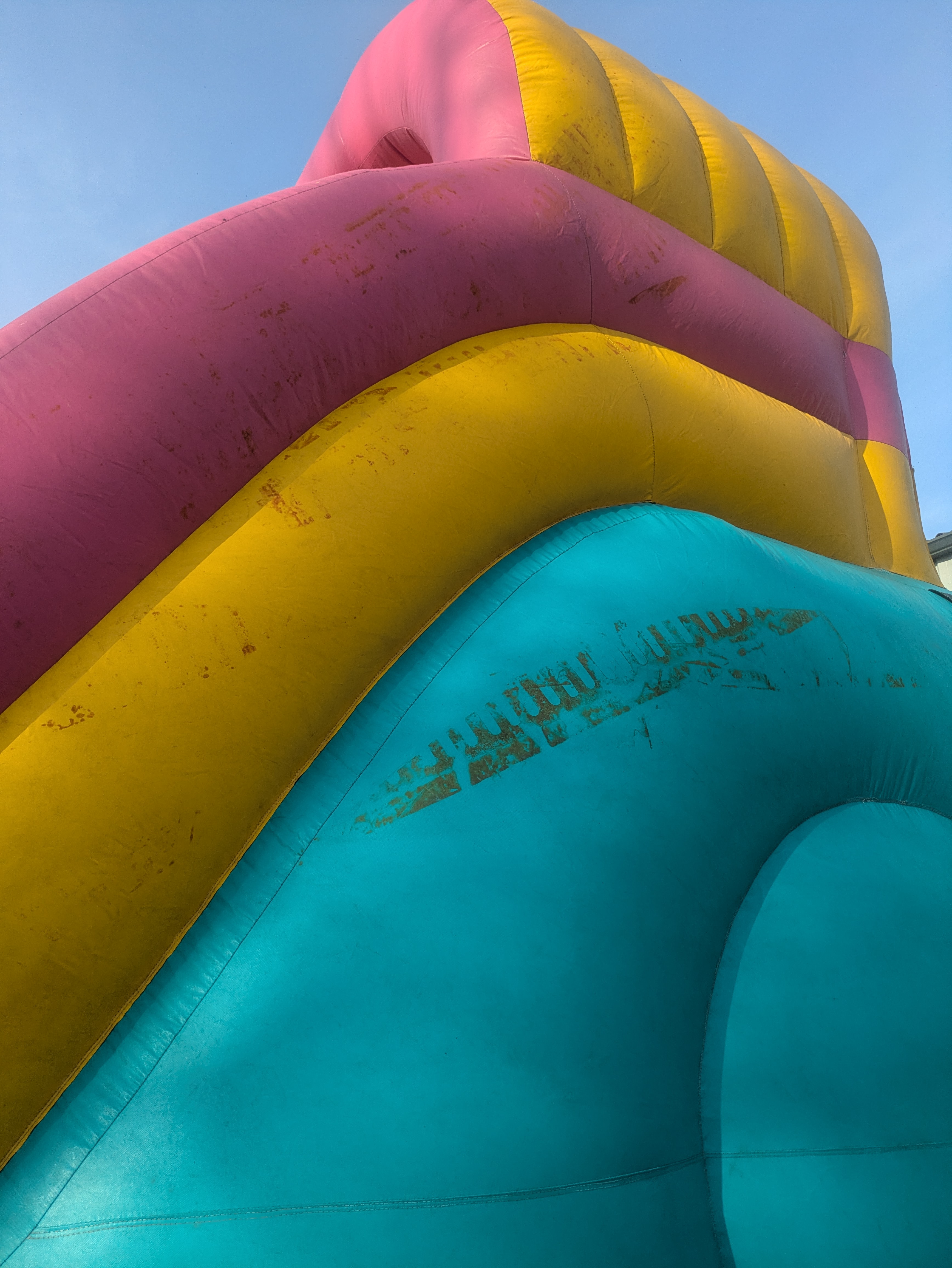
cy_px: 634
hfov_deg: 54.9
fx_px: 916
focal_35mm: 25
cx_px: 476
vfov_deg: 69.4
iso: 60
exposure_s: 1/1449
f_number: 1.89
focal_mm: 5.43
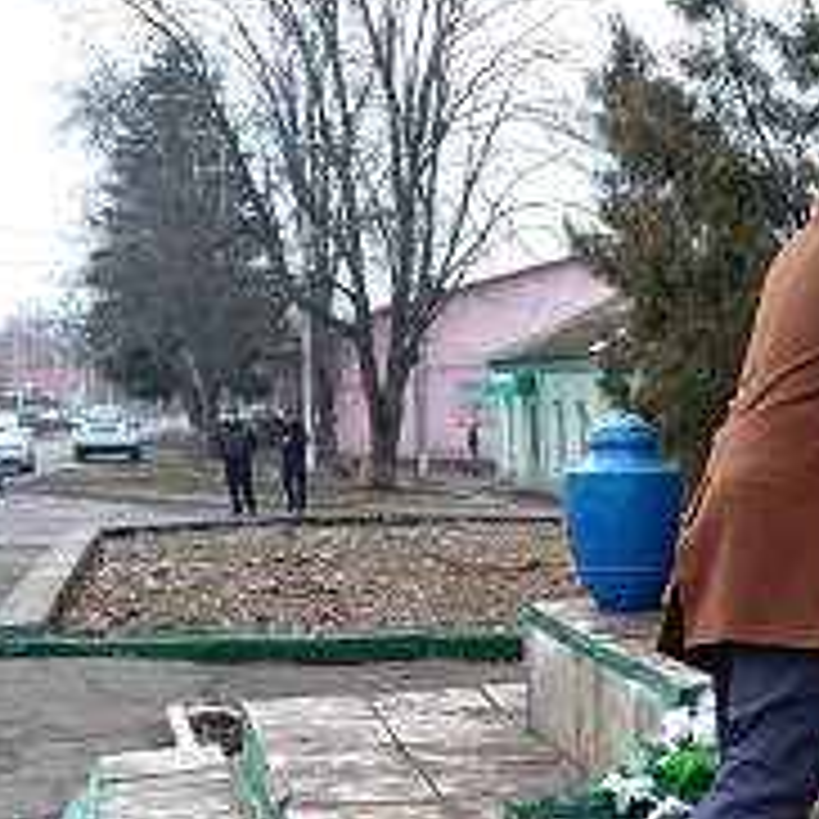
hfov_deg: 25.7
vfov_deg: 26.5
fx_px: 1686
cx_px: 850
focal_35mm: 63
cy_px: 709
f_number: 2.2
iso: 125
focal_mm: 3.82
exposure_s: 1/243
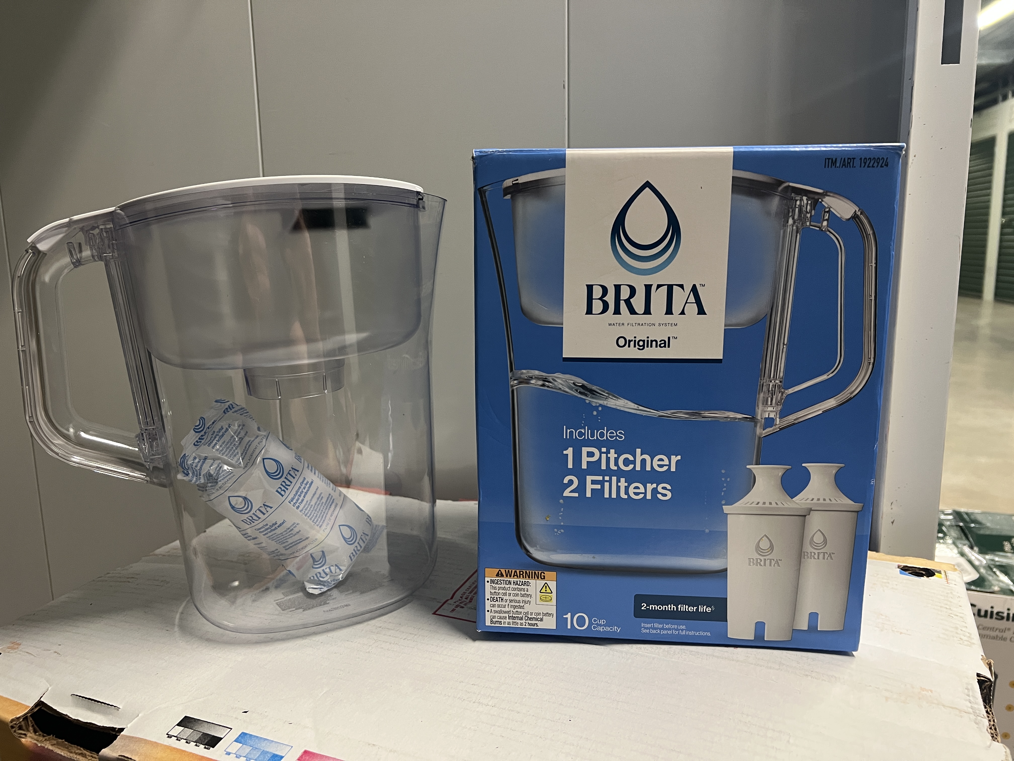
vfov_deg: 53.1
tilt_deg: -9.4
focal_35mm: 26
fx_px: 762
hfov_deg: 67.3
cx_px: 507
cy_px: 380
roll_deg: +2.2
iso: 160
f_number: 1.5
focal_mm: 5.7
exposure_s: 1/60
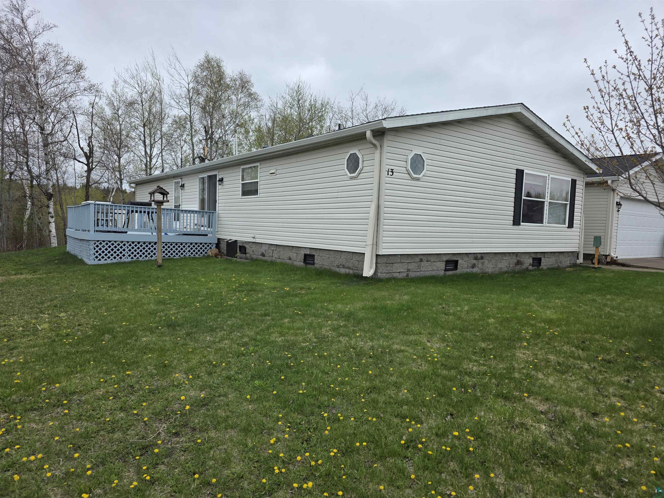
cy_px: 249
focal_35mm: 23
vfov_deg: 58.9
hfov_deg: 73.9
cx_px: 332
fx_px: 441
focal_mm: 6.3
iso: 80
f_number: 1.7
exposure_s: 1/3211
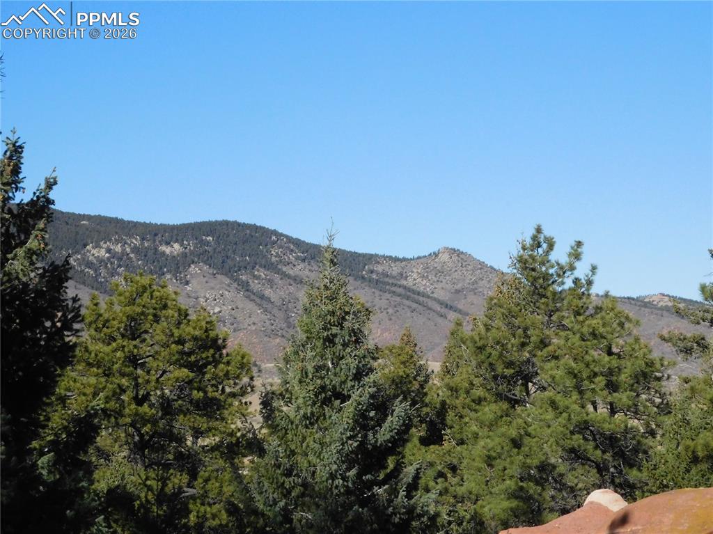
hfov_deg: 24.4
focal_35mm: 80
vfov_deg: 18.4
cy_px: 267
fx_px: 1647
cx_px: 356
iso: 800
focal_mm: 14.2
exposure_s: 1/1500
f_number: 8.8
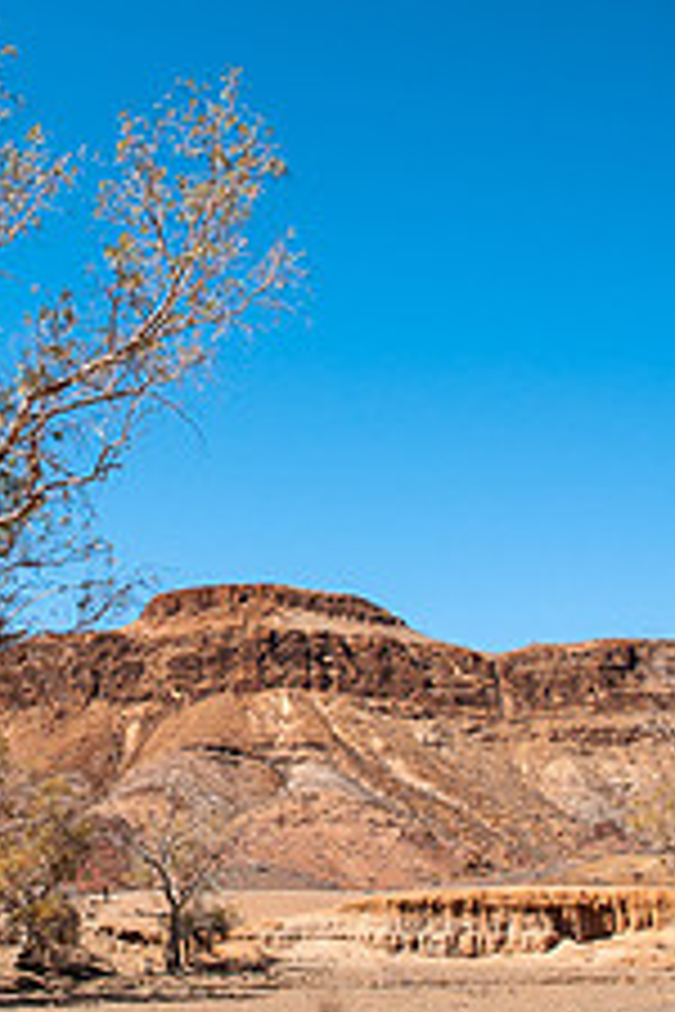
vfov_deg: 41.1
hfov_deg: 27.3
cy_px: 535
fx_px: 1350
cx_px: 97
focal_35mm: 48
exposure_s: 1/160
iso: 200
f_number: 11
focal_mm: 16
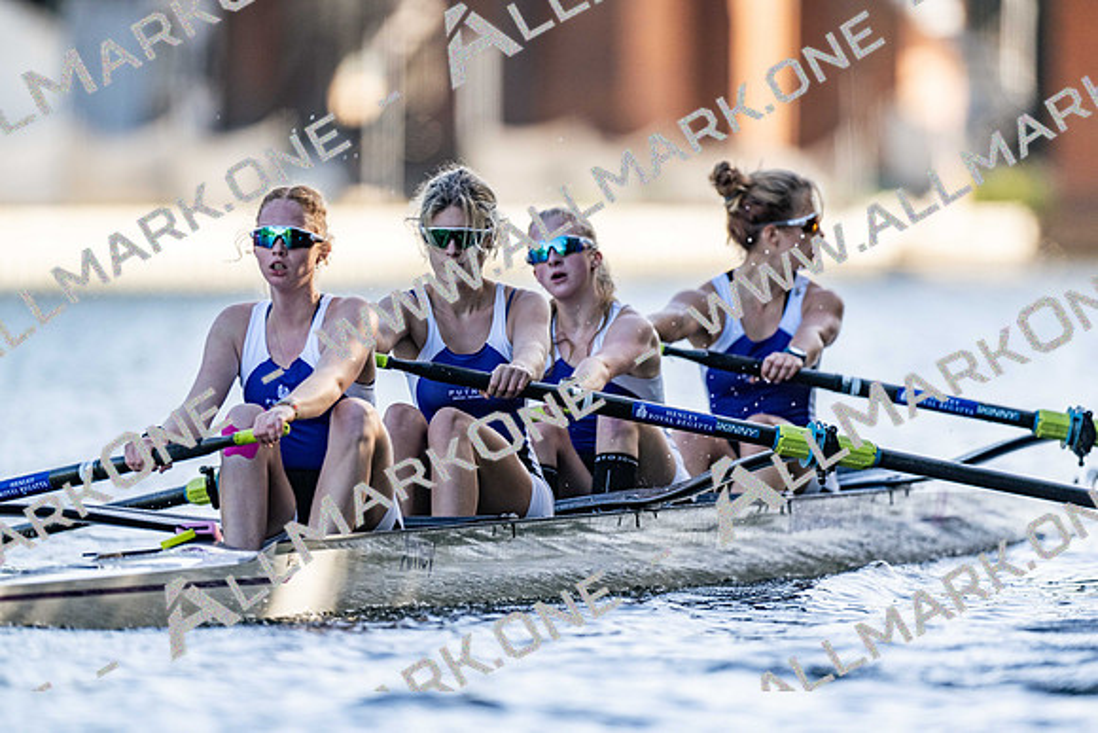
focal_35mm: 600
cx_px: 549
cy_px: 366
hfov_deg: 3.4
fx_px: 18303
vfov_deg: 2.3
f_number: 4
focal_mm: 600
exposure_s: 1/2500
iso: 560
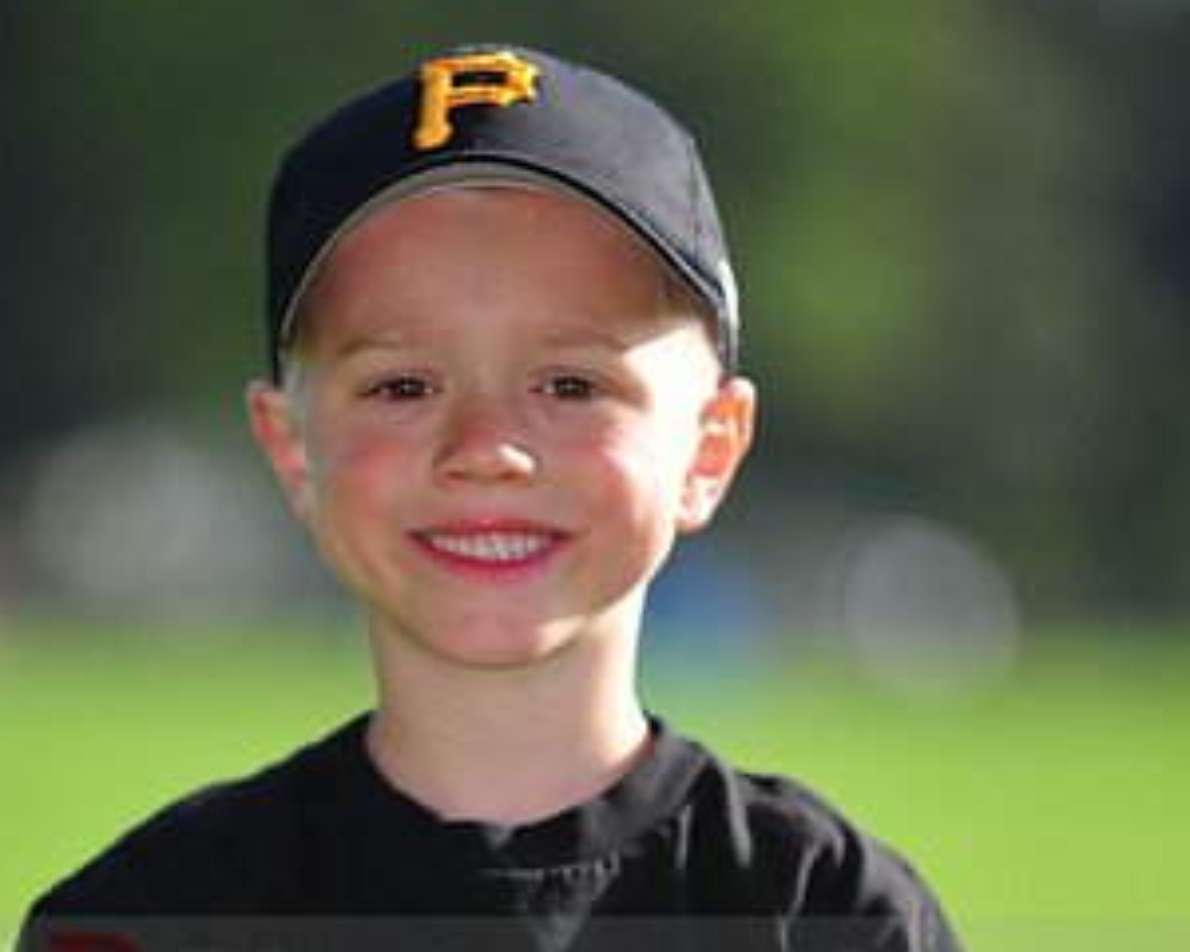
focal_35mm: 363
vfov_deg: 4.3
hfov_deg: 5.3
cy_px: 972
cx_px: 468
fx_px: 12785
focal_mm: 200
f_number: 4
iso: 200
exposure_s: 1/1000
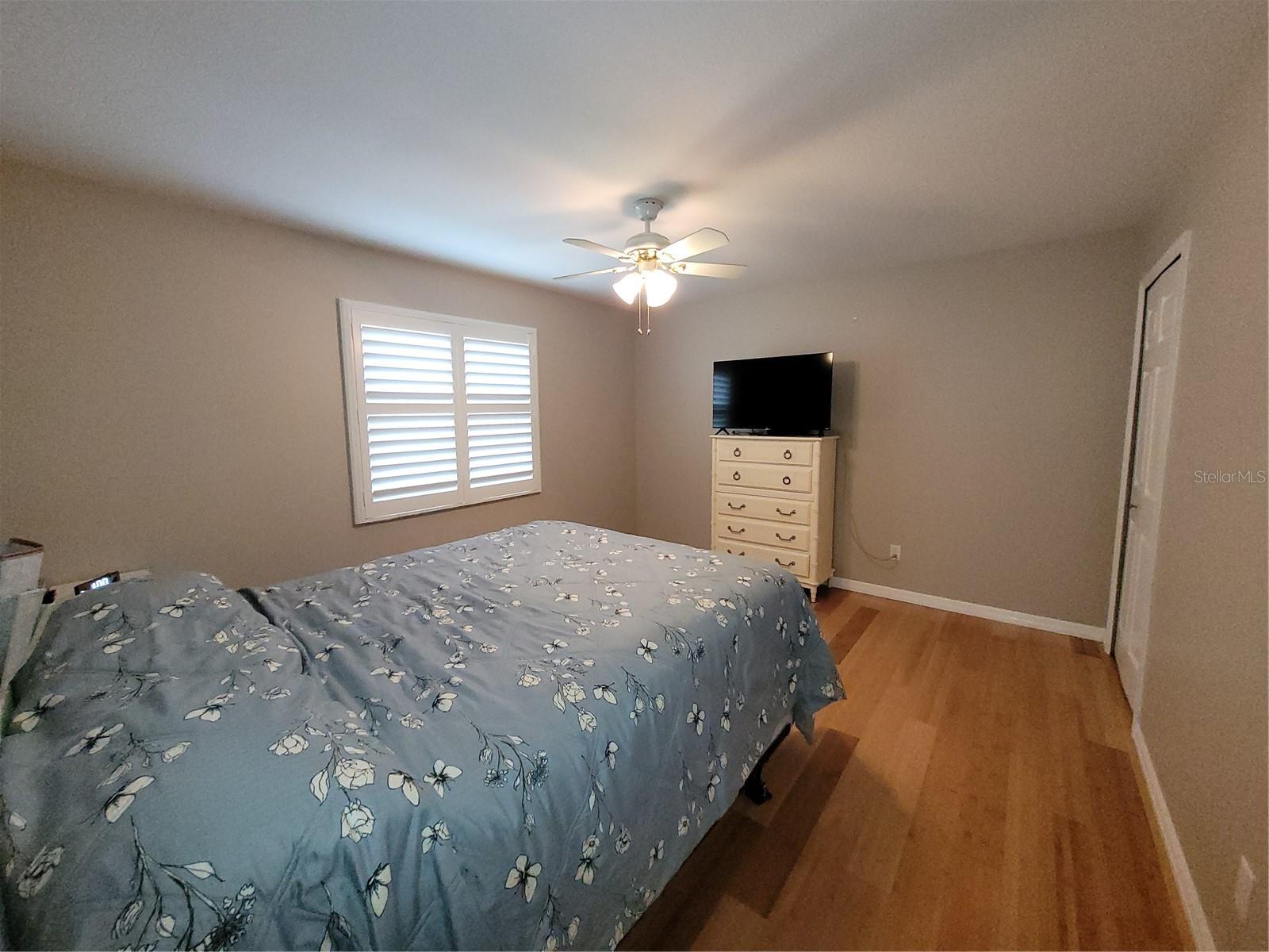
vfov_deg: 89.9
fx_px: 477
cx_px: 634
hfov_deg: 106.2
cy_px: 476
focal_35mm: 13
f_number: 2.2
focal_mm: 1.74
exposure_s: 1/60
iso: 400
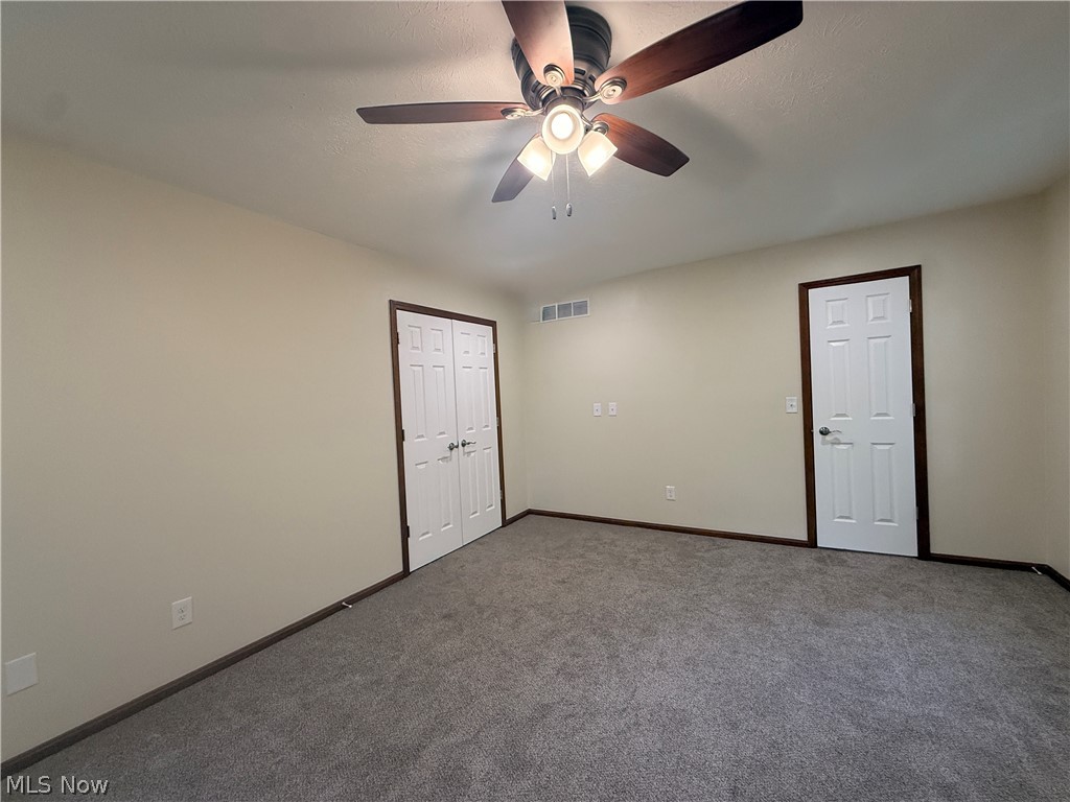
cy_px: 401
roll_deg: +2.9
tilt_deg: -0.6
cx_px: 535
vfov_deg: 85.7
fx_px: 433
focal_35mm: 14
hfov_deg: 102.1
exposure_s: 1/120
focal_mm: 2.22
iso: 200
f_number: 2.2
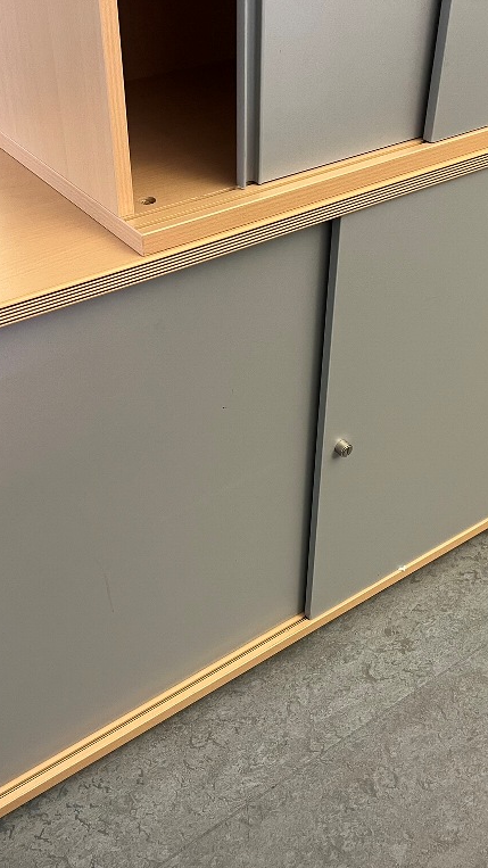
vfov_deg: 52.8
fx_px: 874
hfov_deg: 31.2
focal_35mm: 38
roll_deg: -0.2
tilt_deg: -40.3
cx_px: 239
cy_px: 432
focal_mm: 5.1
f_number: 1.6
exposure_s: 1/58
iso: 200
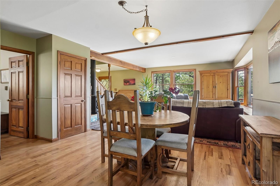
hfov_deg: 90.0
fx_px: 140
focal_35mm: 18
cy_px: 93
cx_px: 140
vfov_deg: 67.4
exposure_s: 1/15
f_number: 8
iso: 400
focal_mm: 12
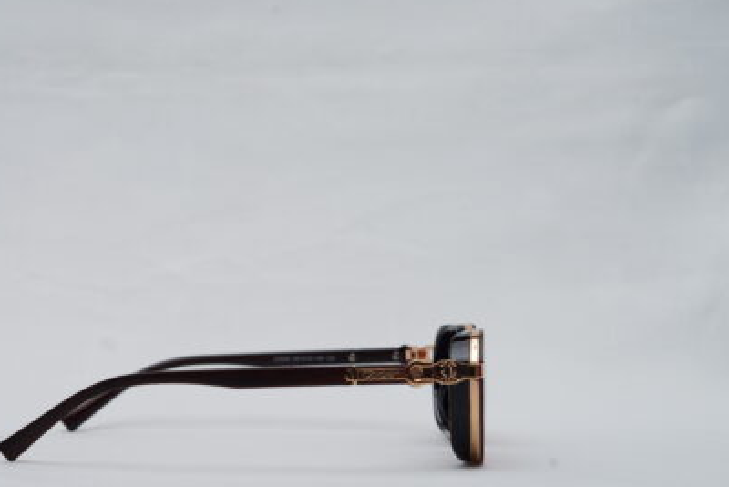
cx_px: 319
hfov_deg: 27.0
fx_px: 1519
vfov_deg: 18.1
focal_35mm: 75
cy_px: 326
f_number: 9
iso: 100
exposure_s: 1/160
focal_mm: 50
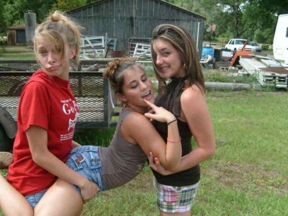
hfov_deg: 52.6
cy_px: 108
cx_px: 144
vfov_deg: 40.7
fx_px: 291
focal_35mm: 35
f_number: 7.1
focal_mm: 5.8
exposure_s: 1/125
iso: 80
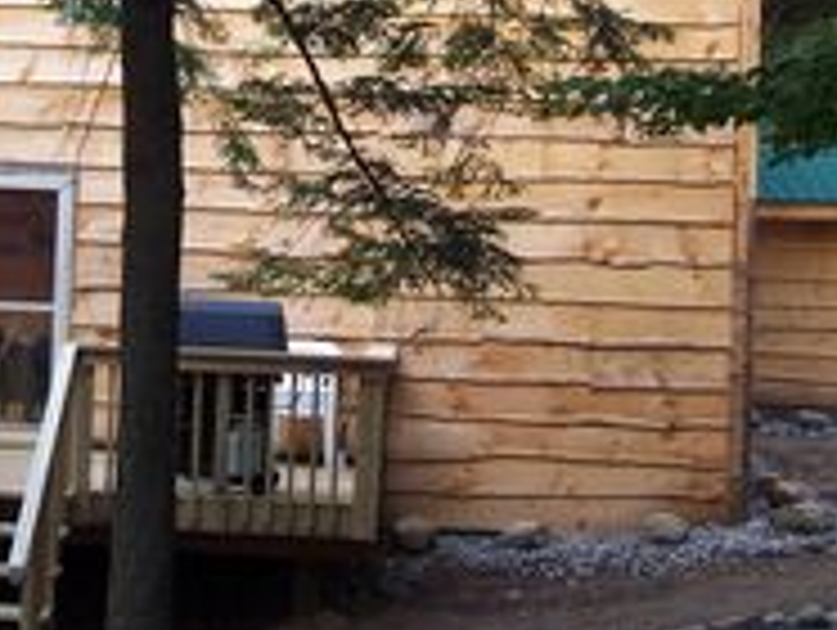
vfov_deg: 19.5
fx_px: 1816
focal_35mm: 75
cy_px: 158
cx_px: 171
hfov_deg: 25.5
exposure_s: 1/30
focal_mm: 6.3
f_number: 2.8
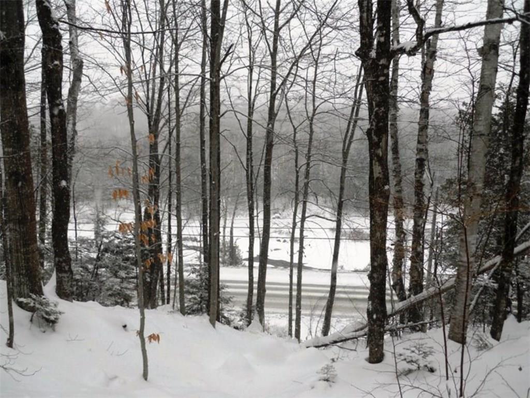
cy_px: 199
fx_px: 429
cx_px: 265
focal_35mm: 28
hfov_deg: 63.4
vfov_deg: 49.7
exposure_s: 1/250
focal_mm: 5
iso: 125
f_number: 2.7
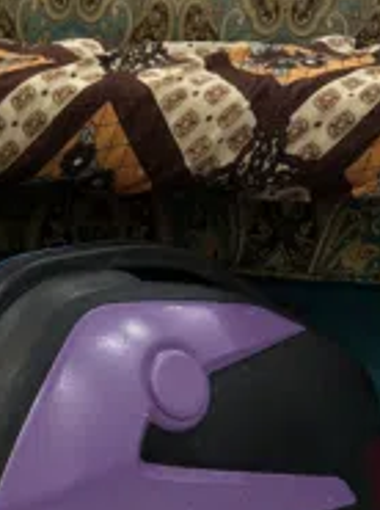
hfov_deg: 26.2
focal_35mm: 52
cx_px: -19
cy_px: 347
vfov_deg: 36.4
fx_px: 764
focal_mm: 6.86
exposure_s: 1/50
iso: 500
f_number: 1.78
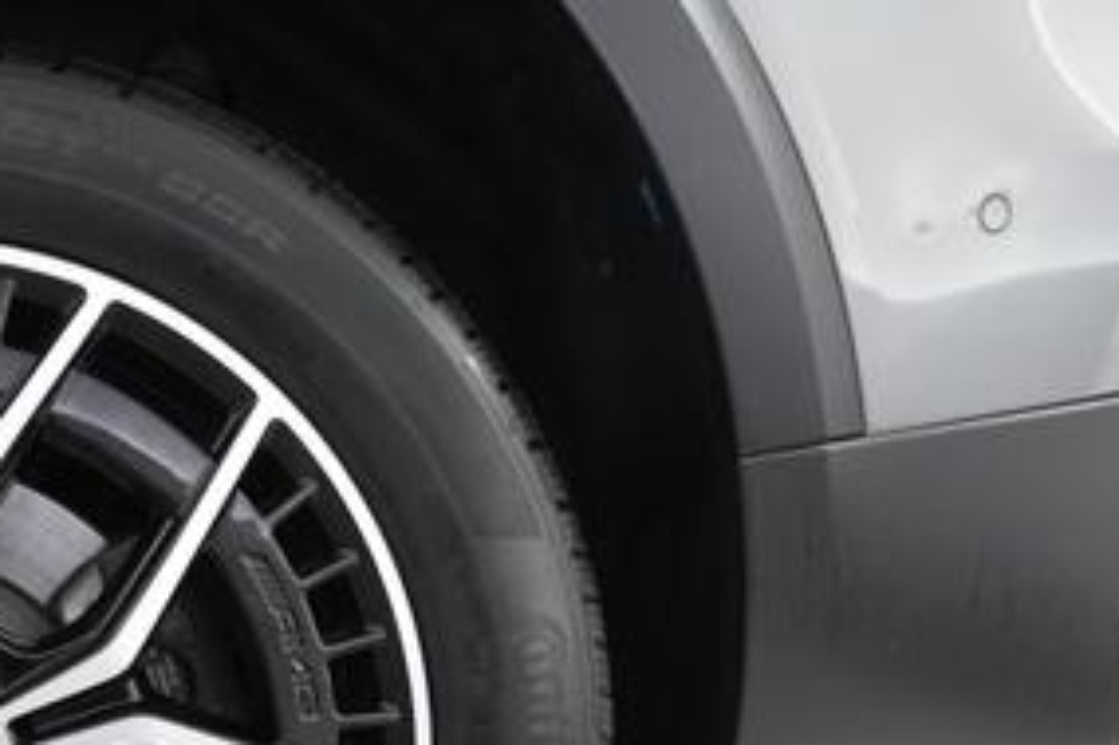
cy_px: 745
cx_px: -87
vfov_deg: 23.9
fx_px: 1677
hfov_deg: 32.7
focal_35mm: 54
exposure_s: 1/160
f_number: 2.8
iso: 5000
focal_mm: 24
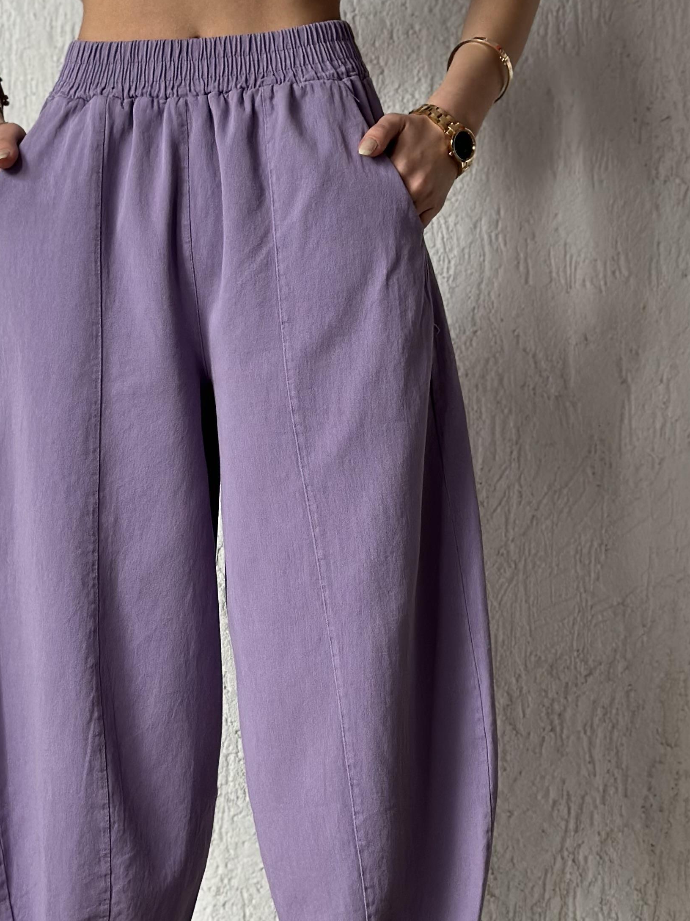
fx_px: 2366
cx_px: 224
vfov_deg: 21.9
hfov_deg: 16.6
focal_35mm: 89
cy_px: 600
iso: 100
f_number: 1.78
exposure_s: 1/121
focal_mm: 6.86
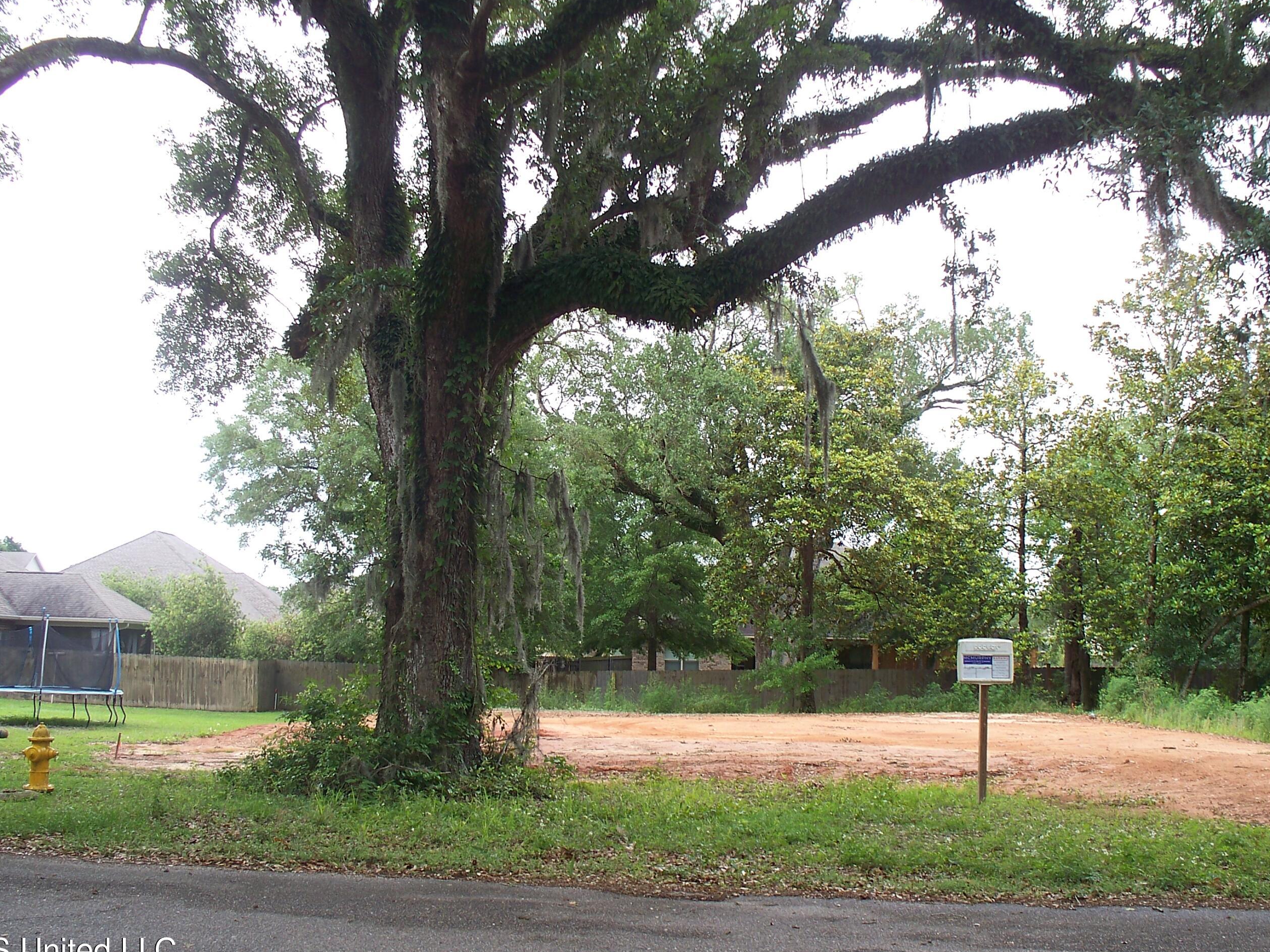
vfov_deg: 33.6
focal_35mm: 43
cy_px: 434
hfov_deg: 43.8
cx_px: 701
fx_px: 1578
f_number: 2.8
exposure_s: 1/160
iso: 80
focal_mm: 7.54
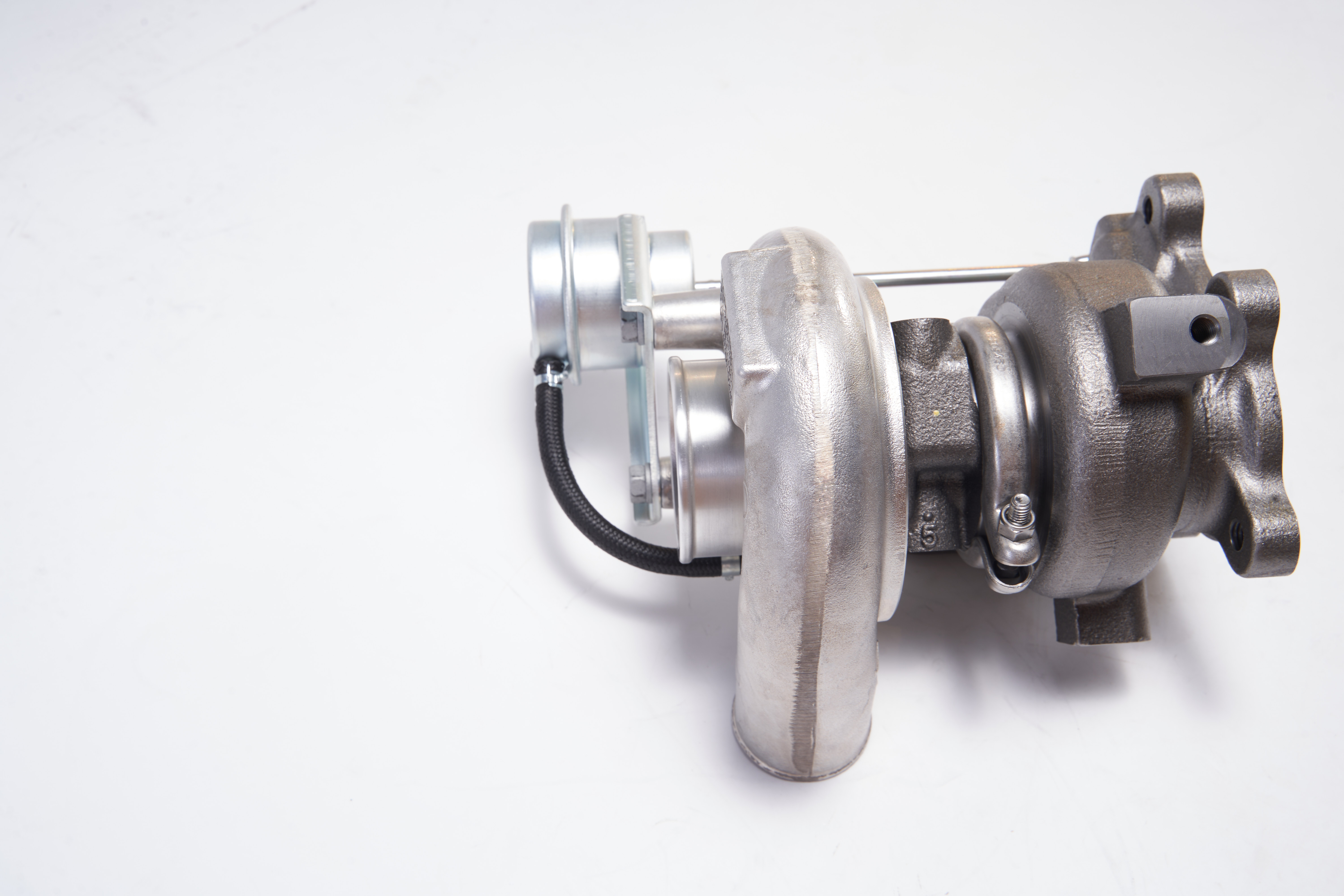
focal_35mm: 38
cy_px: 448
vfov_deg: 35.1
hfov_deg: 50.7
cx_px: 672
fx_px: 1419
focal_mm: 38
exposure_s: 1/100
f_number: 14
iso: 80
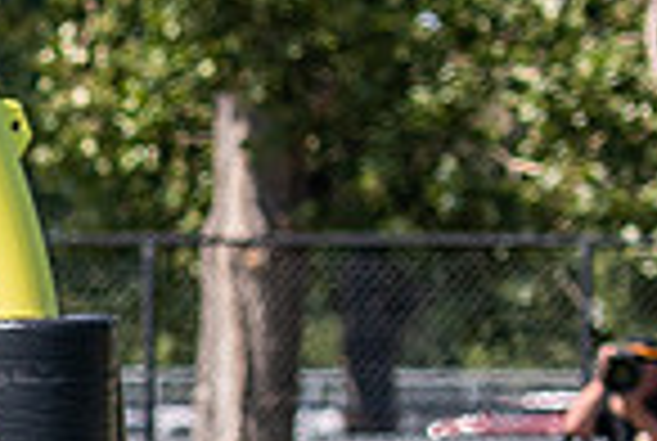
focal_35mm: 877
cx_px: -1098
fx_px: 16038
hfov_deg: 2.3
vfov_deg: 1.6
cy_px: 703
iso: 160
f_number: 2.8
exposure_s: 1/2000
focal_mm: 102
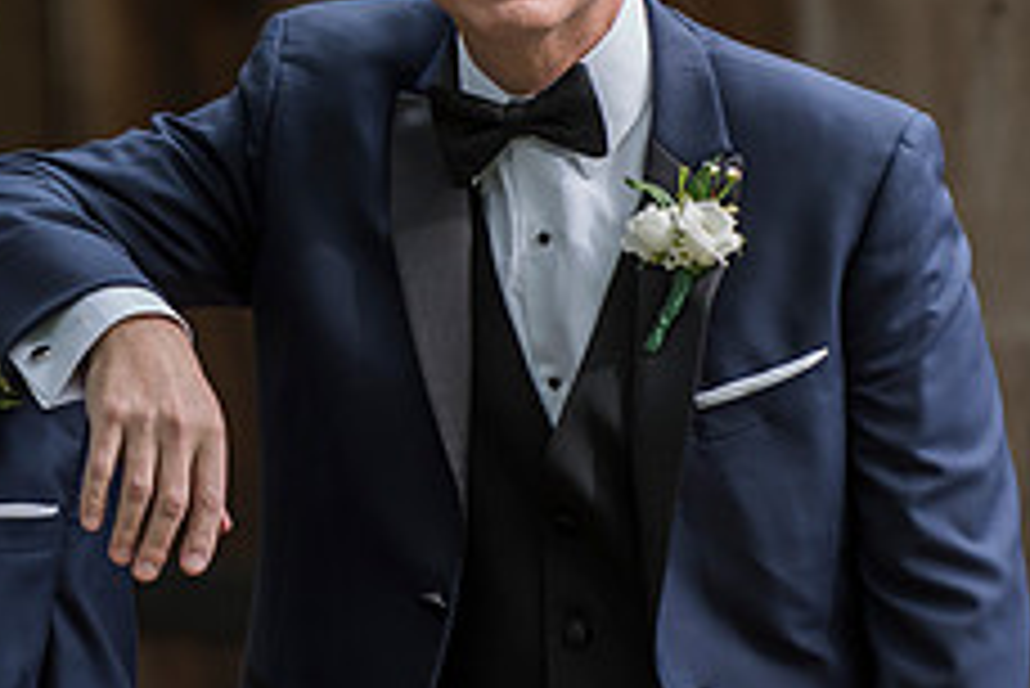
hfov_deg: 4.8
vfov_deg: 3.2
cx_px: 117
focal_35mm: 430
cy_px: 169
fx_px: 12310
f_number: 3.5
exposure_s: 1/500
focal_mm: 170
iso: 400
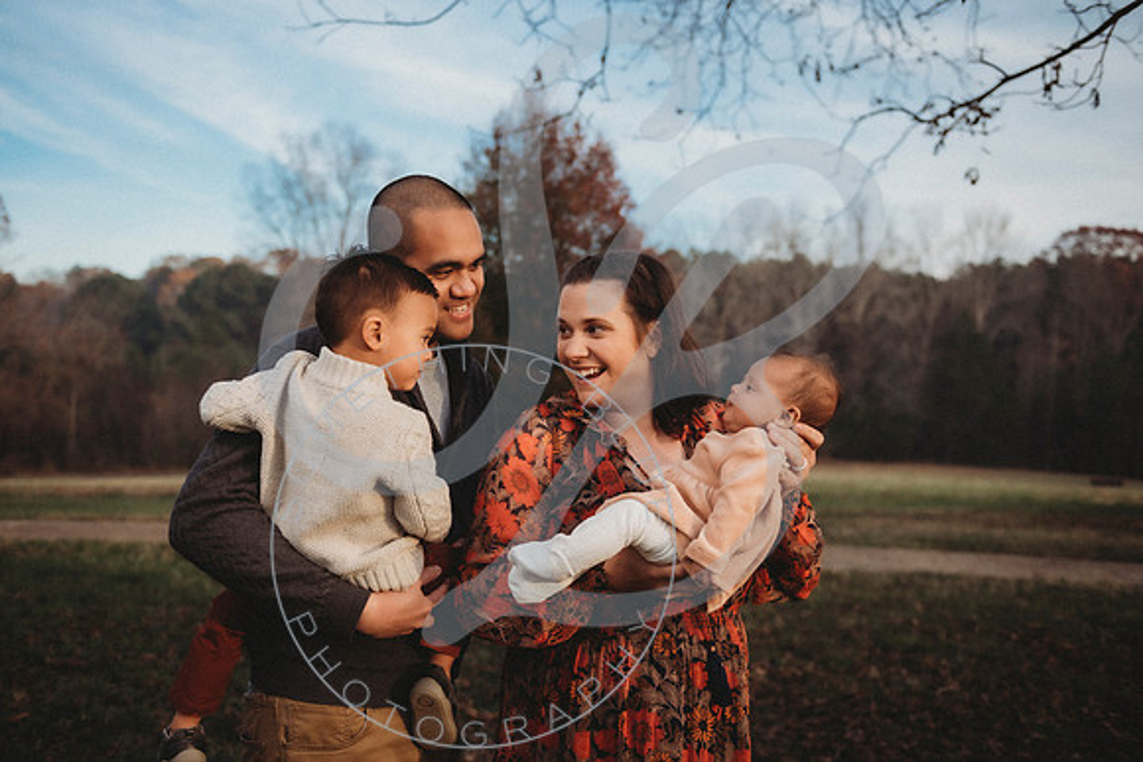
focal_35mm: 34
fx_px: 1072
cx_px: 554
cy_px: 382
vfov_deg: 39.2
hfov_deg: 56.1
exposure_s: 1/500
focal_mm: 32
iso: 100
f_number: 2.8
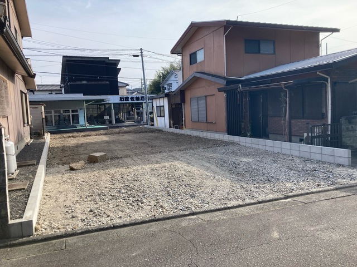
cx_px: 178
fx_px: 289
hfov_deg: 63.4
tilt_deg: -4.3
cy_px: 134
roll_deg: +2.8
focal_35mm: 28
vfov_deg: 49.7
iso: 20
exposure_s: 1/1021
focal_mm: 3.99
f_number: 1.8
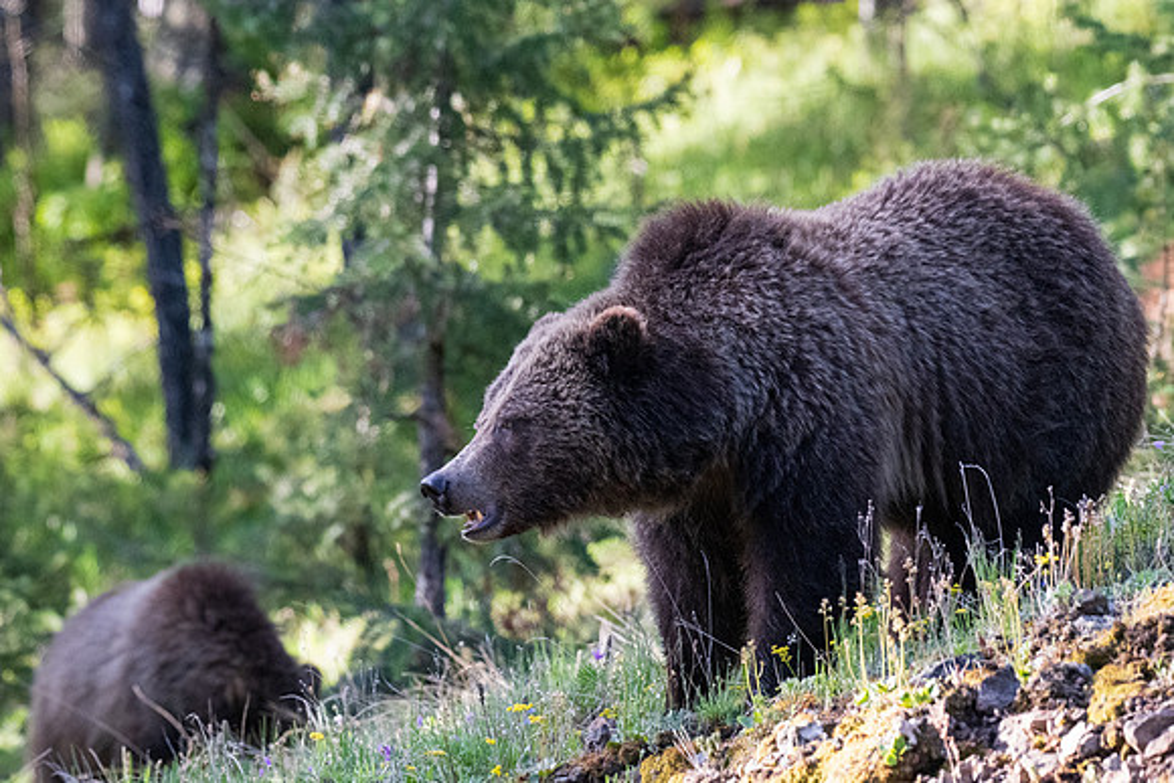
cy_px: 302
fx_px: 13217
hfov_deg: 5.1
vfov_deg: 3.4
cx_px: 476
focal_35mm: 405
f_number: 7.1
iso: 9000
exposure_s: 1/1600
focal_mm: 330
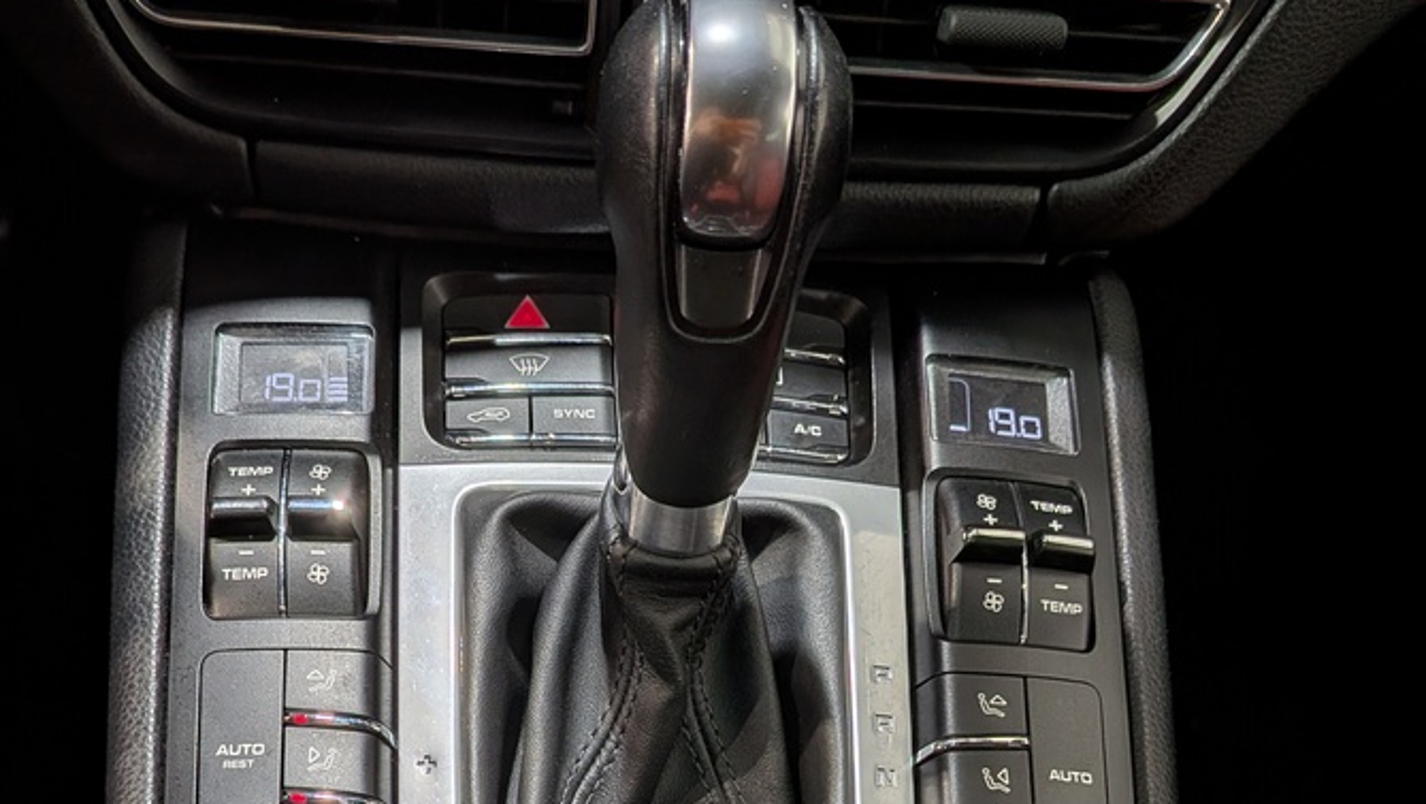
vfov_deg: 27.9
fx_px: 1513
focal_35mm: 40
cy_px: 808
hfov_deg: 50.4
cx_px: 635
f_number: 1.7
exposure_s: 1/126
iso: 29
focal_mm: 4.53
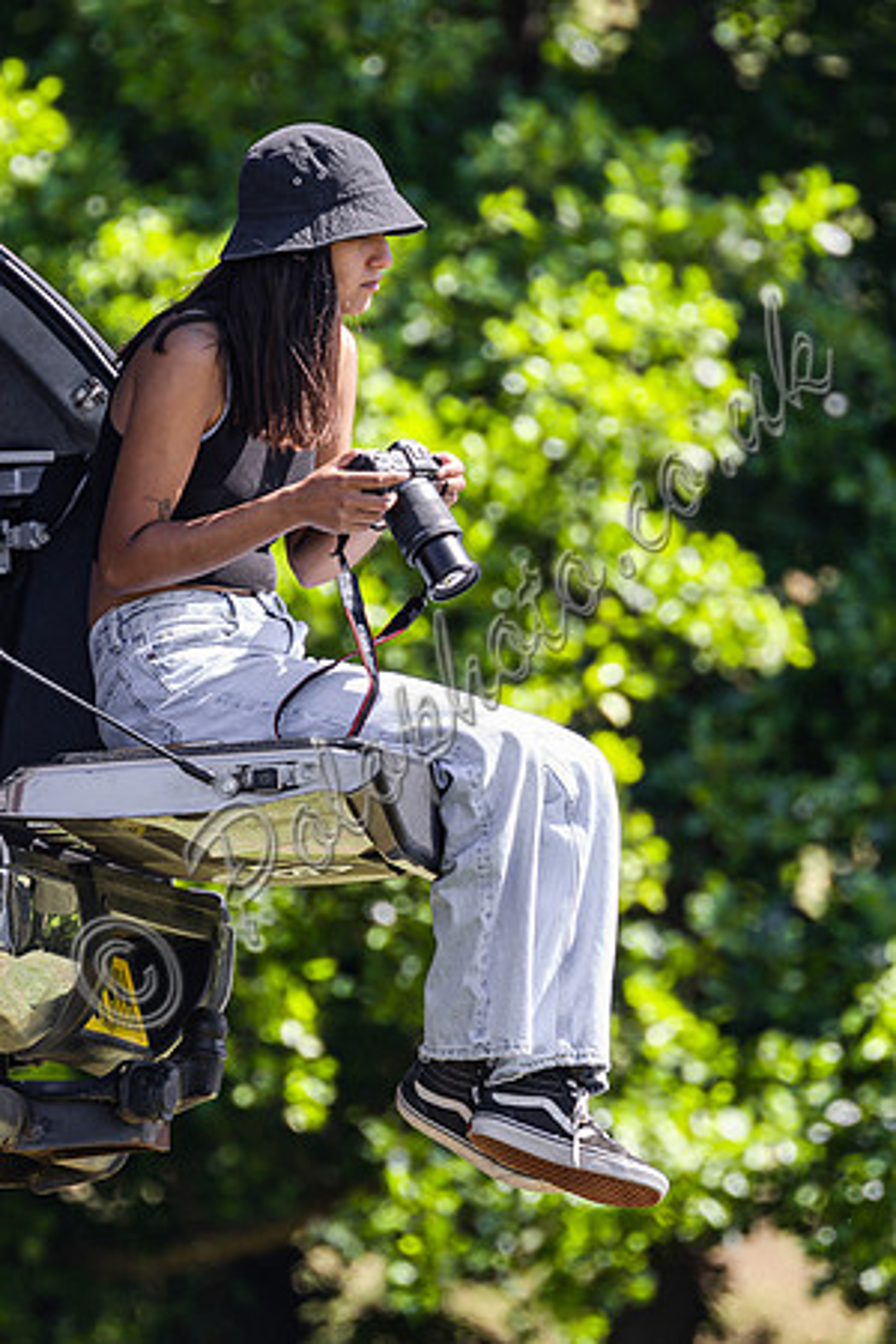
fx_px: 38275
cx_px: 408
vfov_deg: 2.0
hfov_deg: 1.3
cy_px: 636
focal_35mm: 1025
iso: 320
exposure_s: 1/320
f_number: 5.6
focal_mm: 400
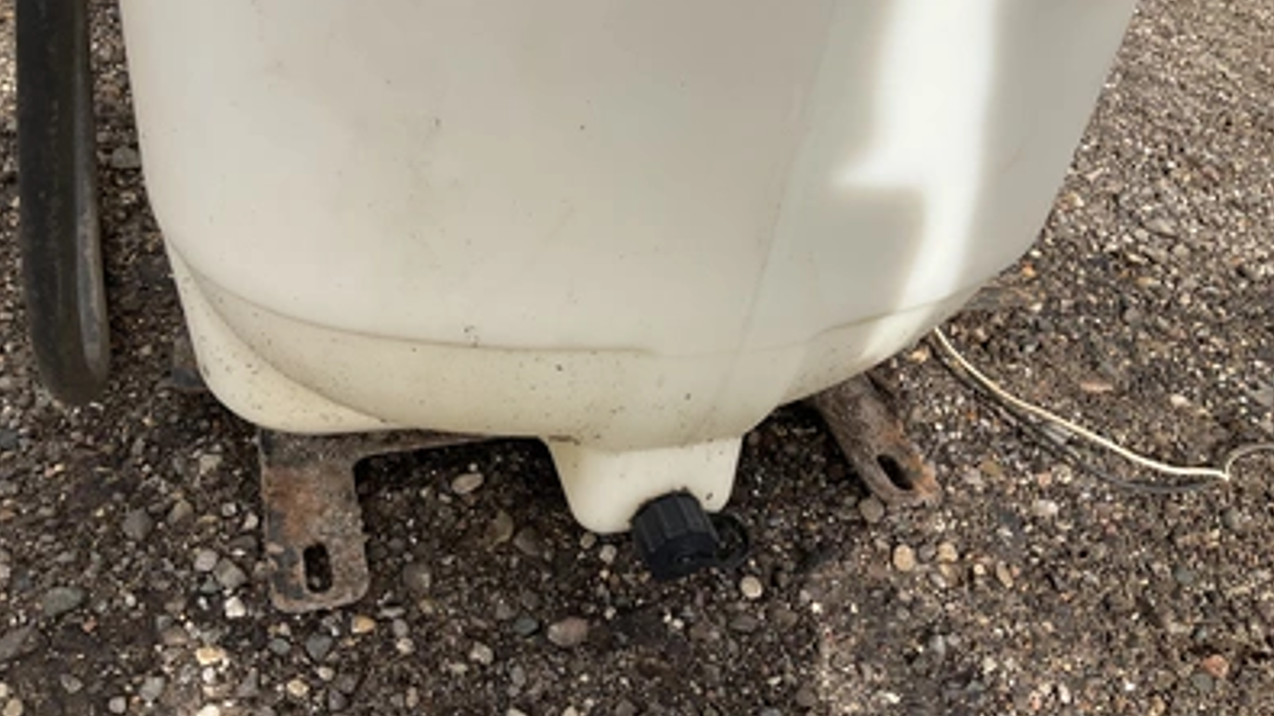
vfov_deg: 36.6
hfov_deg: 61.0
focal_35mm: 32
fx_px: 1081
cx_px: 639
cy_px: 297
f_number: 1.8
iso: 25
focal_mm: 3
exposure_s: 1/1675
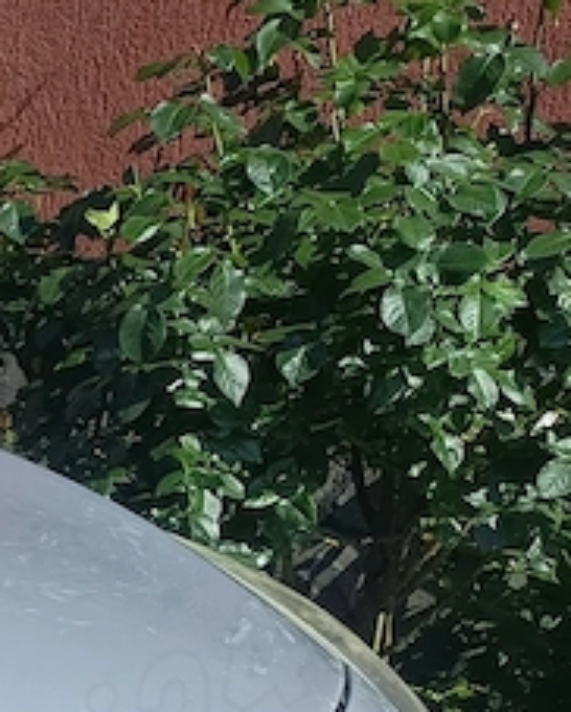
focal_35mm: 103
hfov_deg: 11.3
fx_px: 2173
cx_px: -957
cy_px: 806
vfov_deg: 17.9
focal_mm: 5.27
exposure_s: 1/414
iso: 50
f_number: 1.7
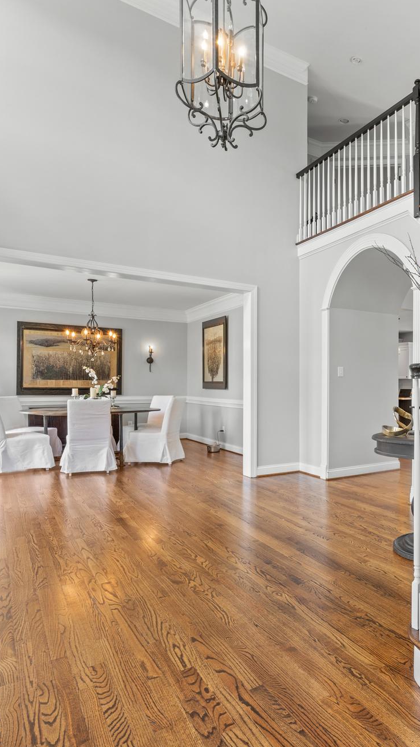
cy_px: 389
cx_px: 378
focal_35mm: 23
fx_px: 456
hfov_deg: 44.9
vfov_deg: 78.7
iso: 400
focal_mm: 14
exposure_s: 1/8
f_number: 7.1
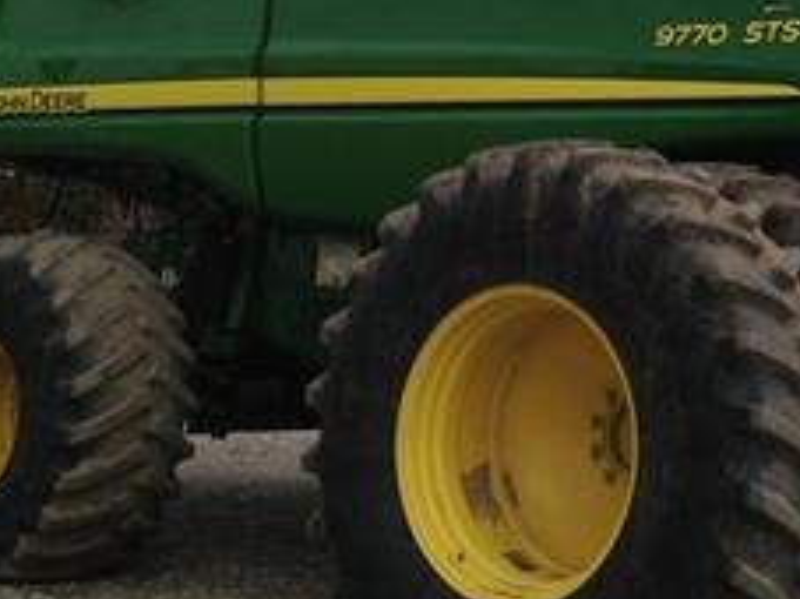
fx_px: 1940
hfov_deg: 22.6
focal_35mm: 84
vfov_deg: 17.3
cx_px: 747
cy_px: 60
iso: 50
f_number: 2.4
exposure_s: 1/3067
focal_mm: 4.28
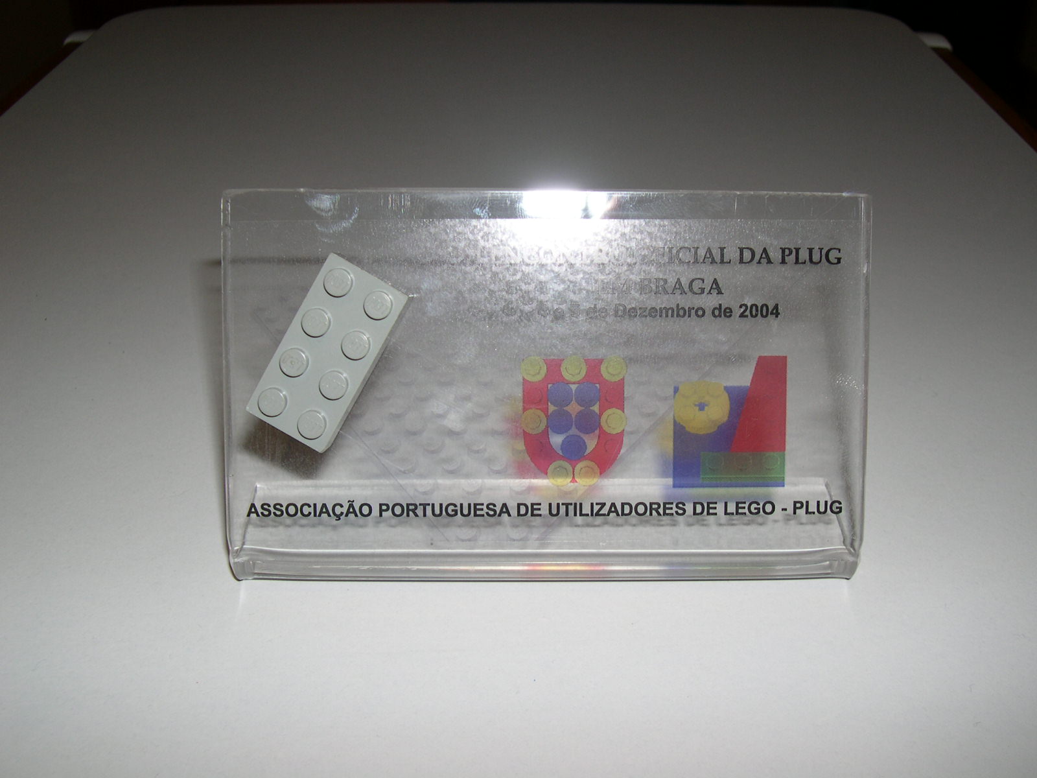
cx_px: 518
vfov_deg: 37.7
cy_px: 389
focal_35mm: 38
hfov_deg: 49.0
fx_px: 1138
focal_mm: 8
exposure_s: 1/30
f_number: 7.6
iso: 100
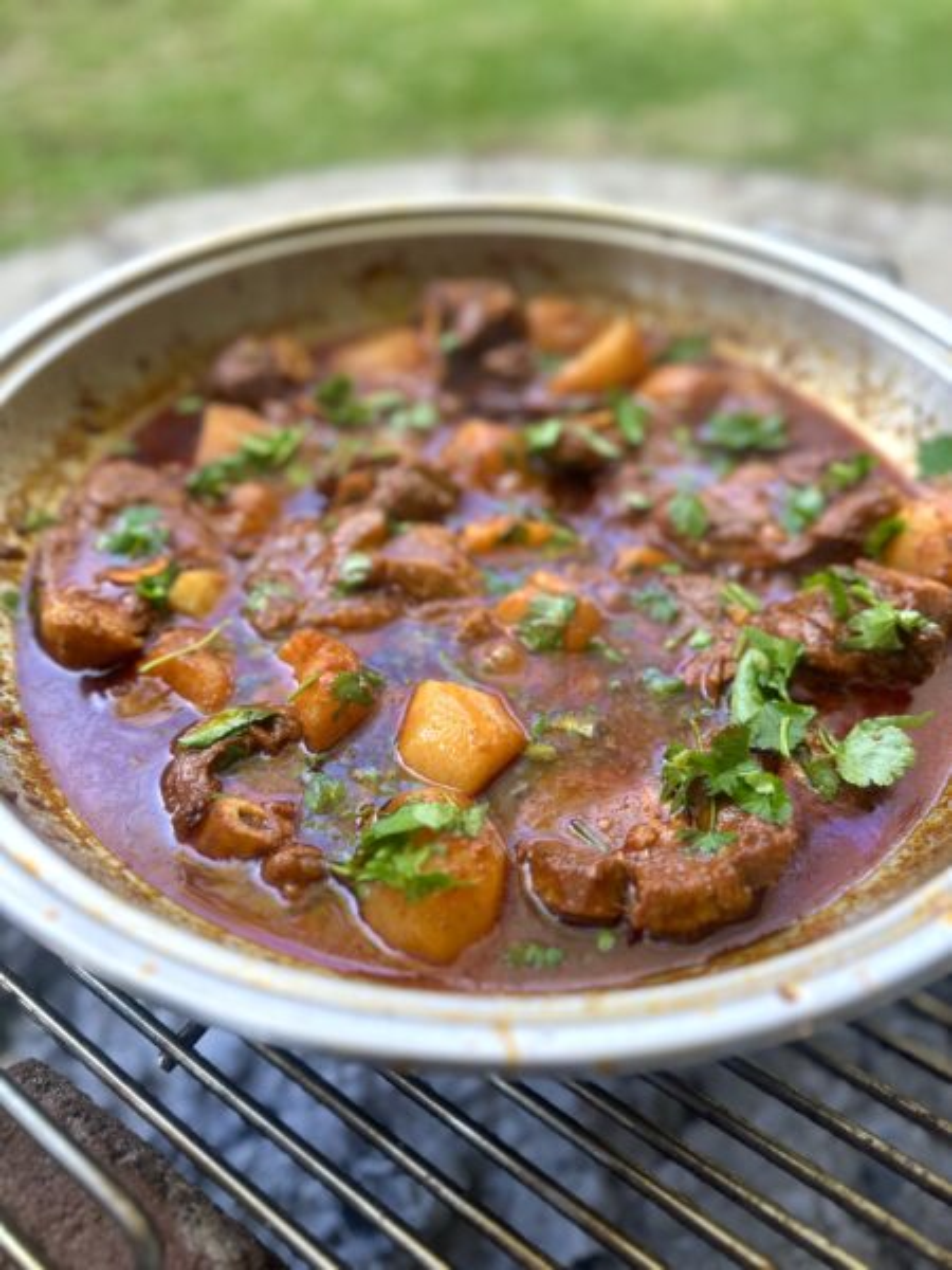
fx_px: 880
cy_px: 635
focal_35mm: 24
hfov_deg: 56.8
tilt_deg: -45.5
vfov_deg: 71.6
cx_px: 476
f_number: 1.78
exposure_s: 1/121
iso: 64
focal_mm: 6.86
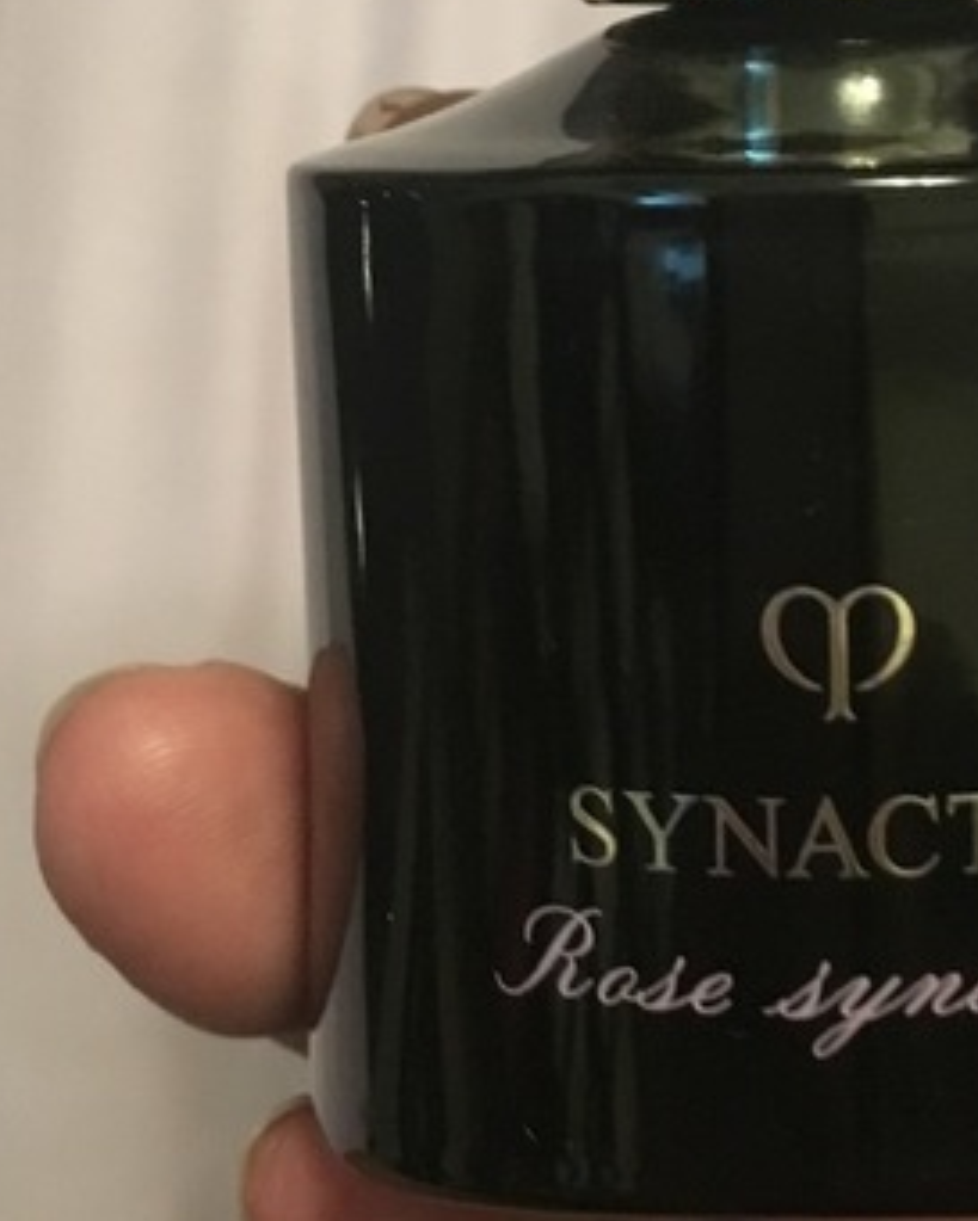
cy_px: 184
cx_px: 706
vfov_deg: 25.8
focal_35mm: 72
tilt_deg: -56.2
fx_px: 2604
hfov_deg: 21.1
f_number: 2.2
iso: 500
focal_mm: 4.15
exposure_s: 1/15
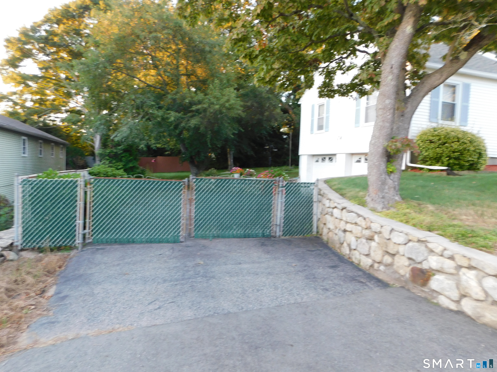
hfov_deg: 73.9
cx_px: 248
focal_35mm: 23
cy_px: 186
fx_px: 330
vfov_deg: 58.9
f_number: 3
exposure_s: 1/30
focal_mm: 4
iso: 140
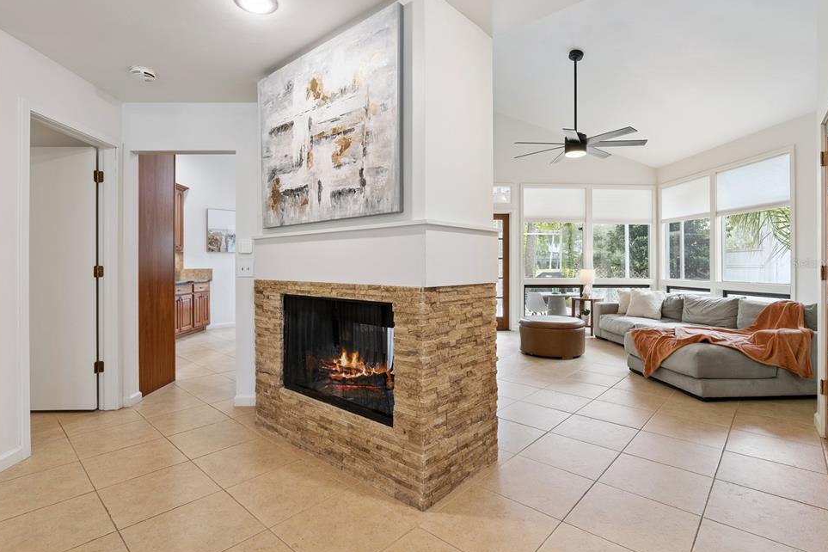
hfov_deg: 93.2
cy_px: 263
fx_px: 391
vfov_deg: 70.4
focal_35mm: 17
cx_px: 401
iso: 800
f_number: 10
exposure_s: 1/10
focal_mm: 16
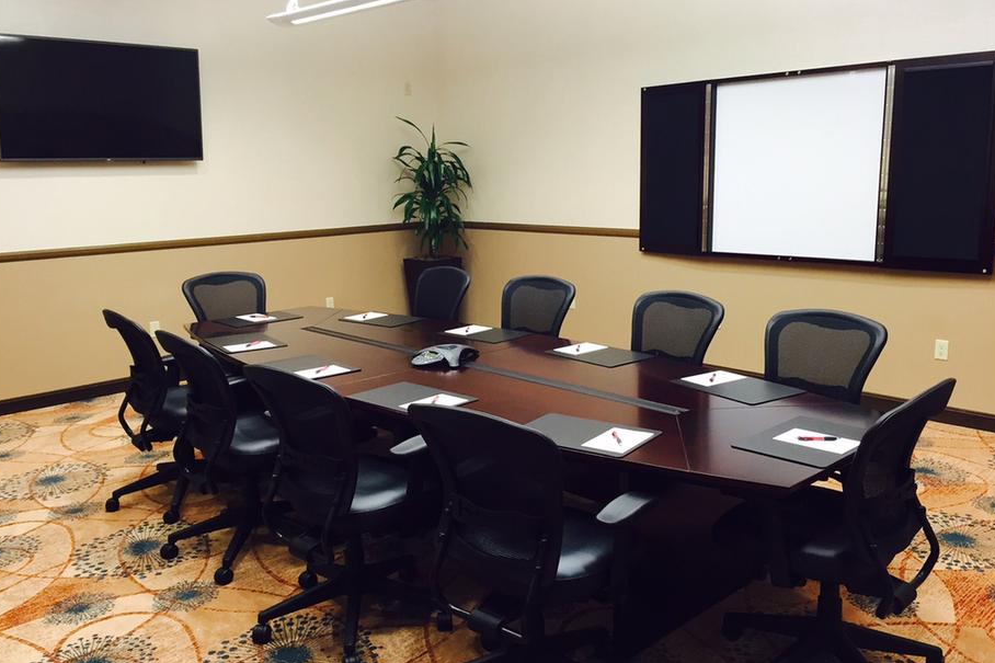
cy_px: 330
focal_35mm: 31
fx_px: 857
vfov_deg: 42.3
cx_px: 495
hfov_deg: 60.3
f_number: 2.2
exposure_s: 1/30
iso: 80
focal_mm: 4.15
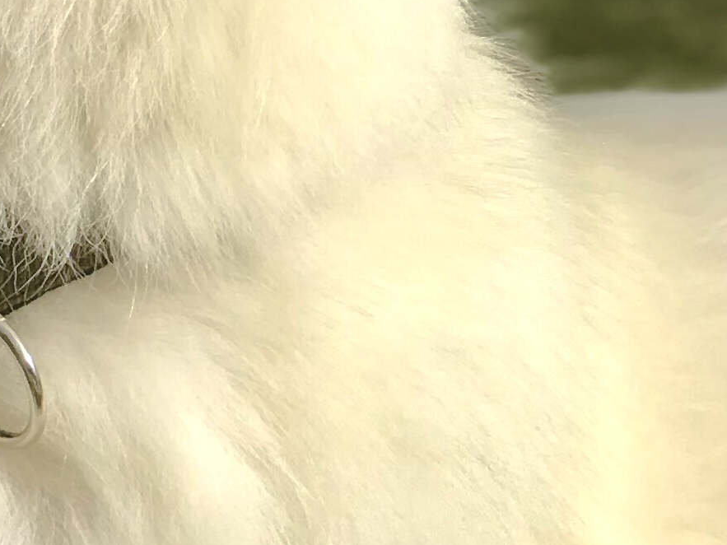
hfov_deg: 10.2
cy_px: -277
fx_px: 3948
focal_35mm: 188
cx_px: -287
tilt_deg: -16.2
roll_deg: -2.2
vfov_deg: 7.7
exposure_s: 1/1709
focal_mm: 6.6
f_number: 2.8
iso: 20
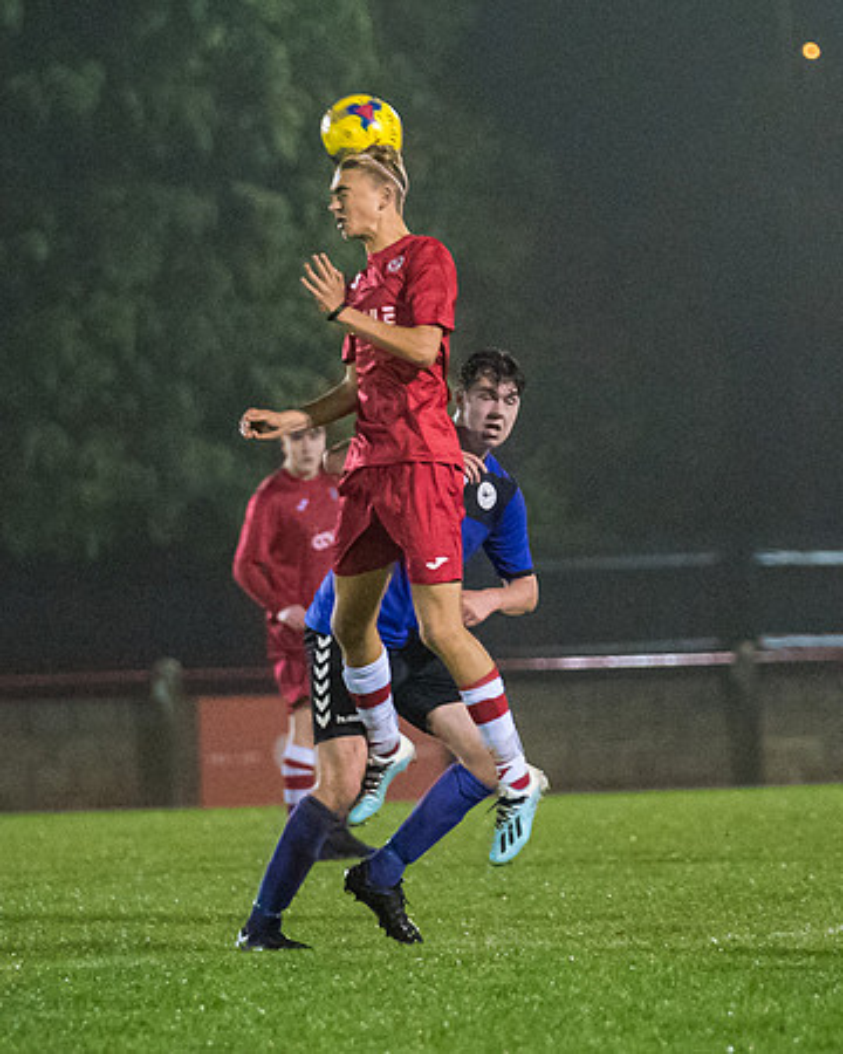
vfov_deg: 4.7
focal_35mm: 407
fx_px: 12708
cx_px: 395
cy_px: 520
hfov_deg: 3.8
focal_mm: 164
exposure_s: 1/1000
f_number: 2.8
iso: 6400
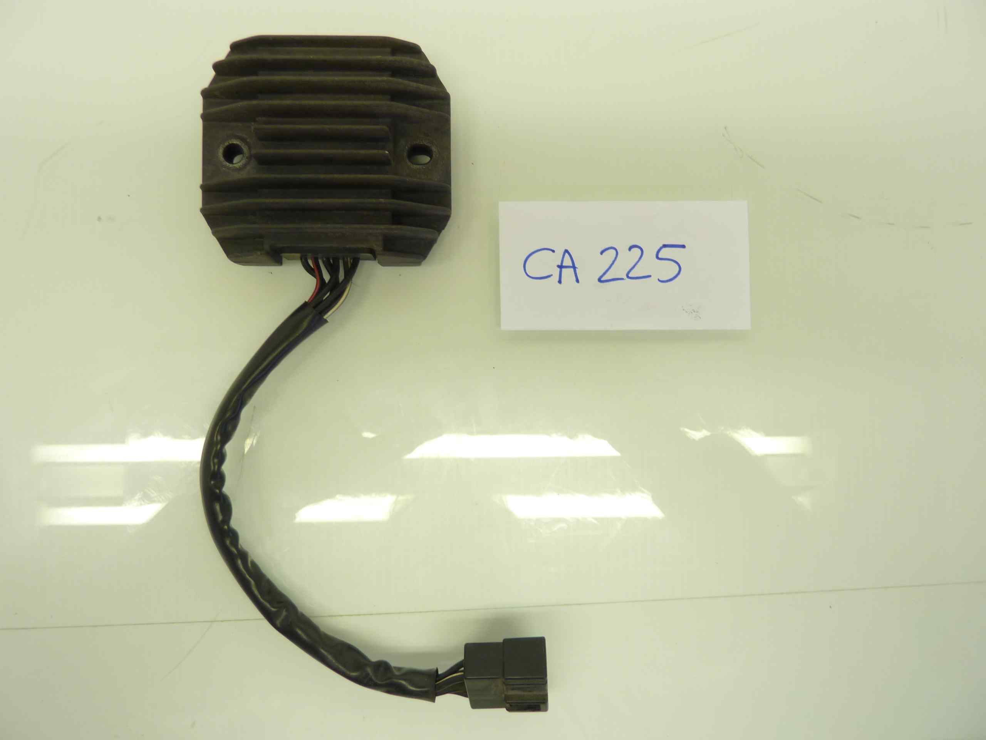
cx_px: 493
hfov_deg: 69.4
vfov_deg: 54.9
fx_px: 712
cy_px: 370
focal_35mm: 25
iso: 80
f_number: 3.3
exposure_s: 1/25
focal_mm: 4.1
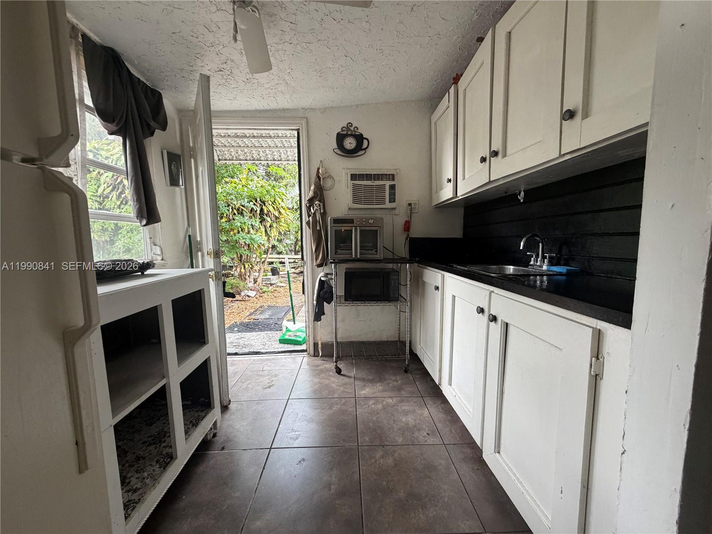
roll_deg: +1.0
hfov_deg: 102.1
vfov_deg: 85.7
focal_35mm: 14
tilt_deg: -6.9
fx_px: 288
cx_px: 356
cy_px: 267
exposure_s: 1/120
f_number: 2.2
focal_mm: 2.22
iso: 250
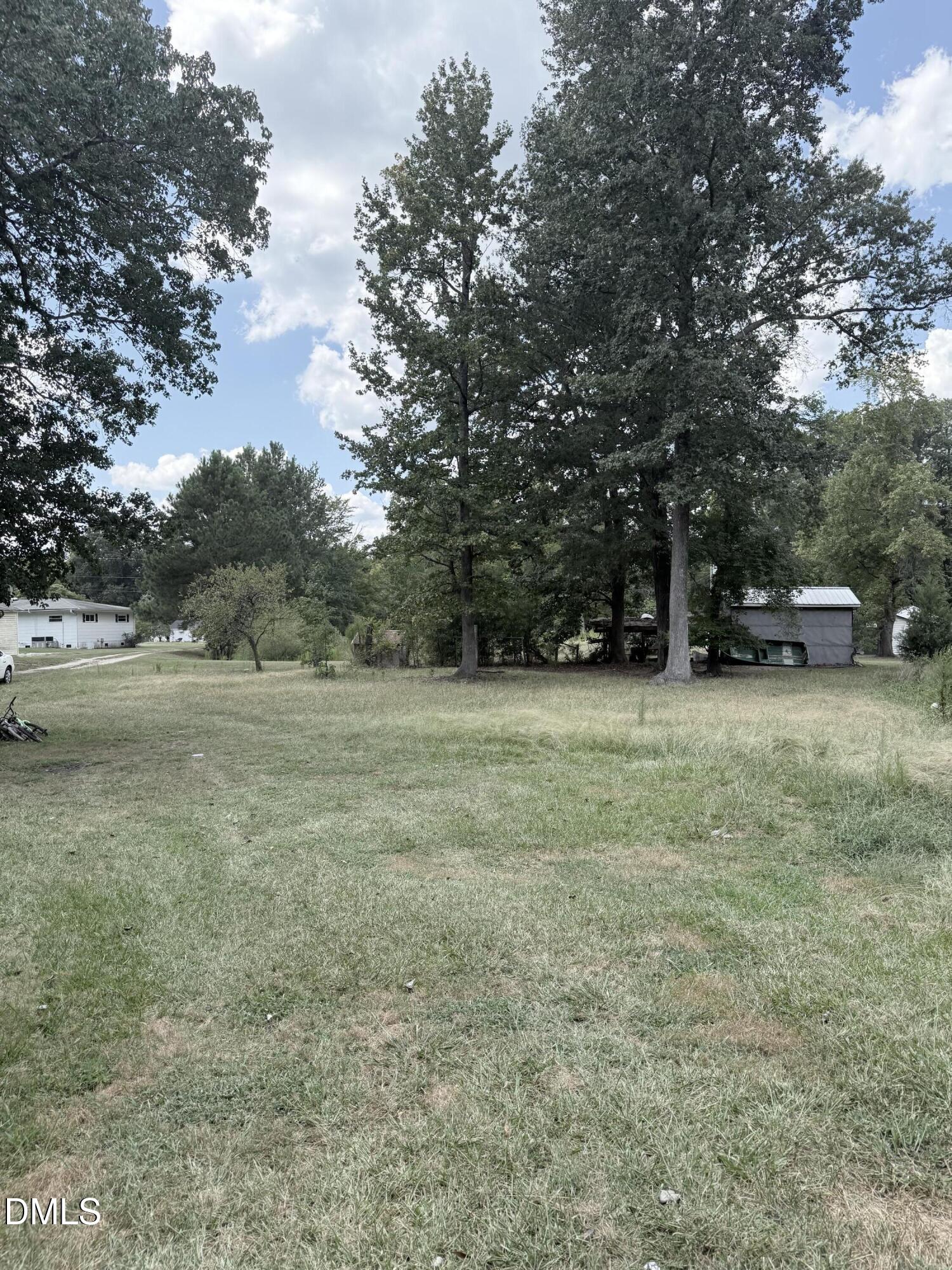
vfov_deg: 71.6
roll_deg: +0.5
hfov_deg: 56.8
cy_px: 635
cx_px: 476
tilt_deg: +0.6
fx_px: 880
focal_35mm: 24
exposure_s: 1/1770
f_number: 1.78
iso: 100
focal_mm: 6.76
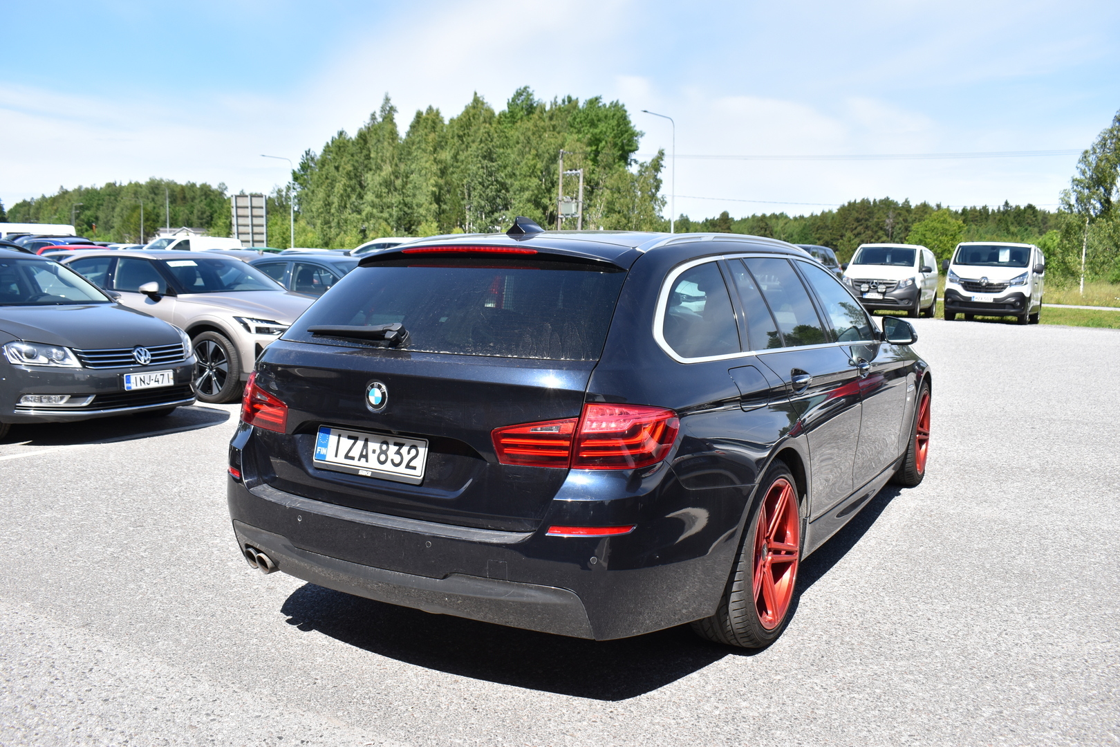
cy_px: 374
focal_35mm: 30
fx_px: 933
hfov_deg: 61.9
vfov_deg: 43.6
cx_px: 560
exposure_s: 1/500
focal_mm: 20
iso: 200
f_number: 8
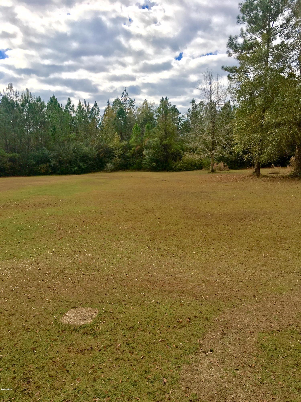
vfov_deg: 61.7
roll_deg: +0.8
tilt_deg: -8.9
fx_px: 336
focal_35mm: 29
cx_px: 150
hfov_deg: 48.2
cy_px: 201
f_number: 2.2
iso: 25
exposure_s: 1/1637
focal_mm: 4.15
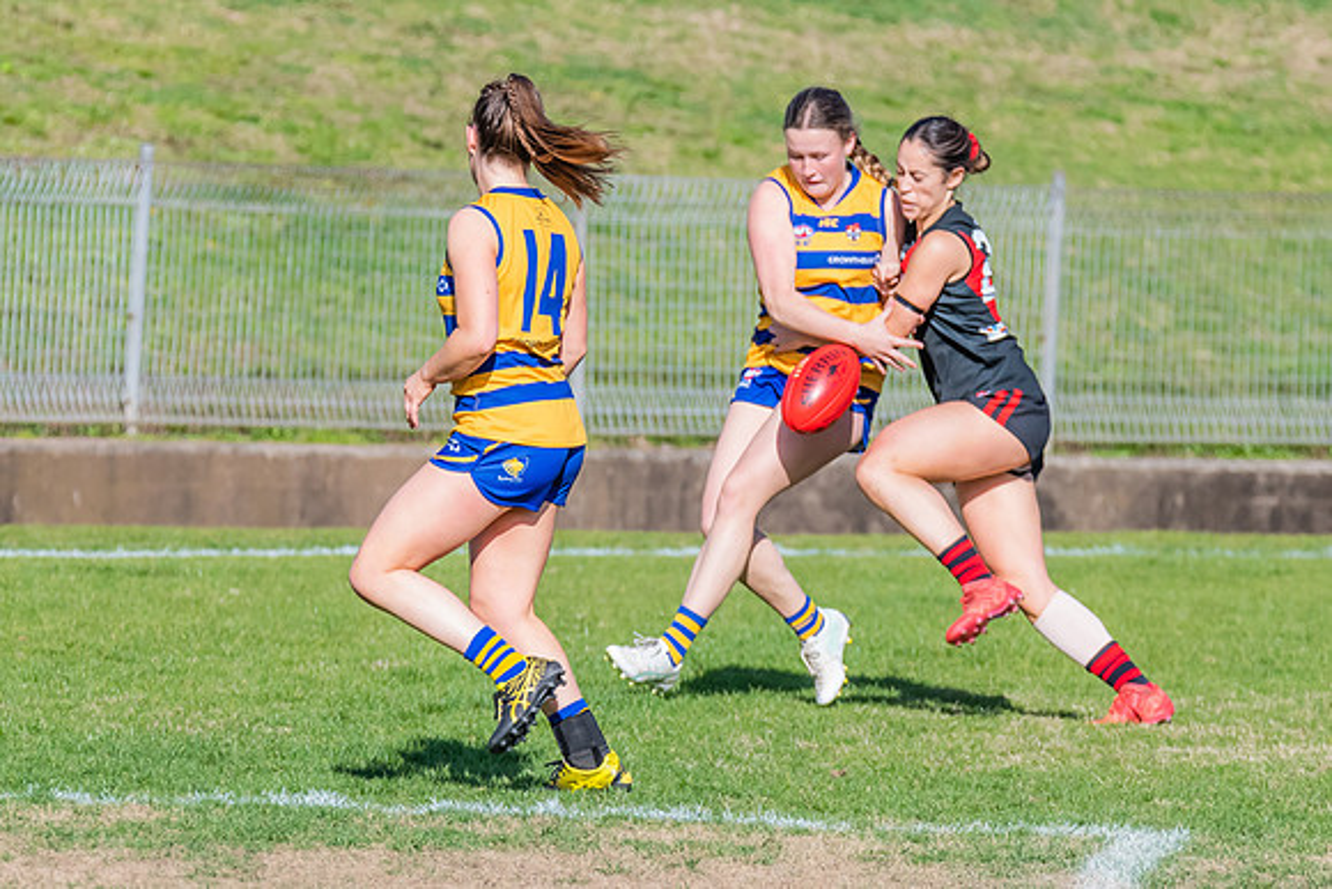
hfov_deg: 3.0
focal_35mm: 686
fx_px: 25393
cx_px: 688
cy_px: 382
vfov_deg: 2.0
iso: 800
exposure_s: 1/1600
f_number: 9
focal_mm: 380
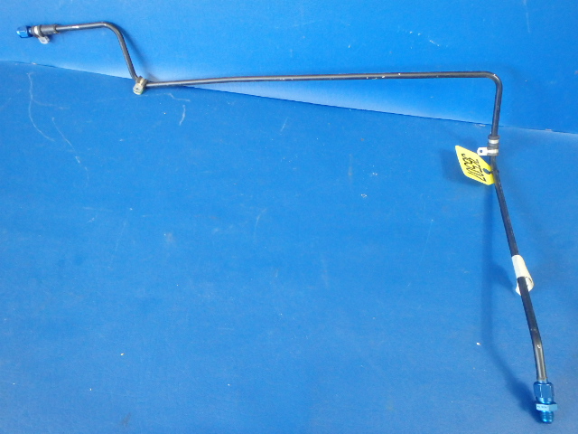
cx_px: 289
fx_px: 468
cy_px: 217
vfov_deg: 49.7
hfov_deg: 63.4
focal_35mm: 28
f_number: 3.9
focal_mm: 5
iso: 800
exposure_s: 1/30
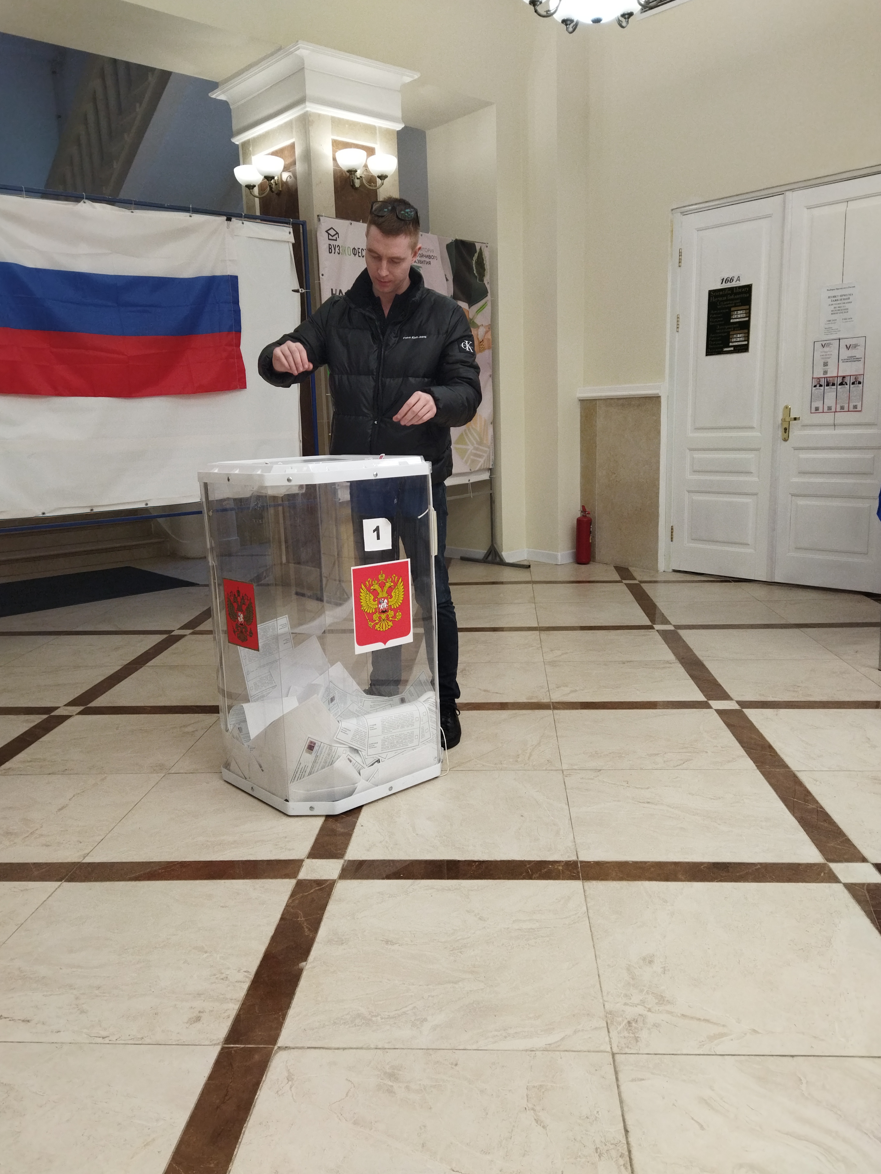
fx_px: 950
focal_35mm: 28
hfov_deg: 49.7
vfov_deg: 63.4
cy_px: 597
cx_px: 430
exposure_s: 1/100
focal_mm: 4.71
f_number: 1.79
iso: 160
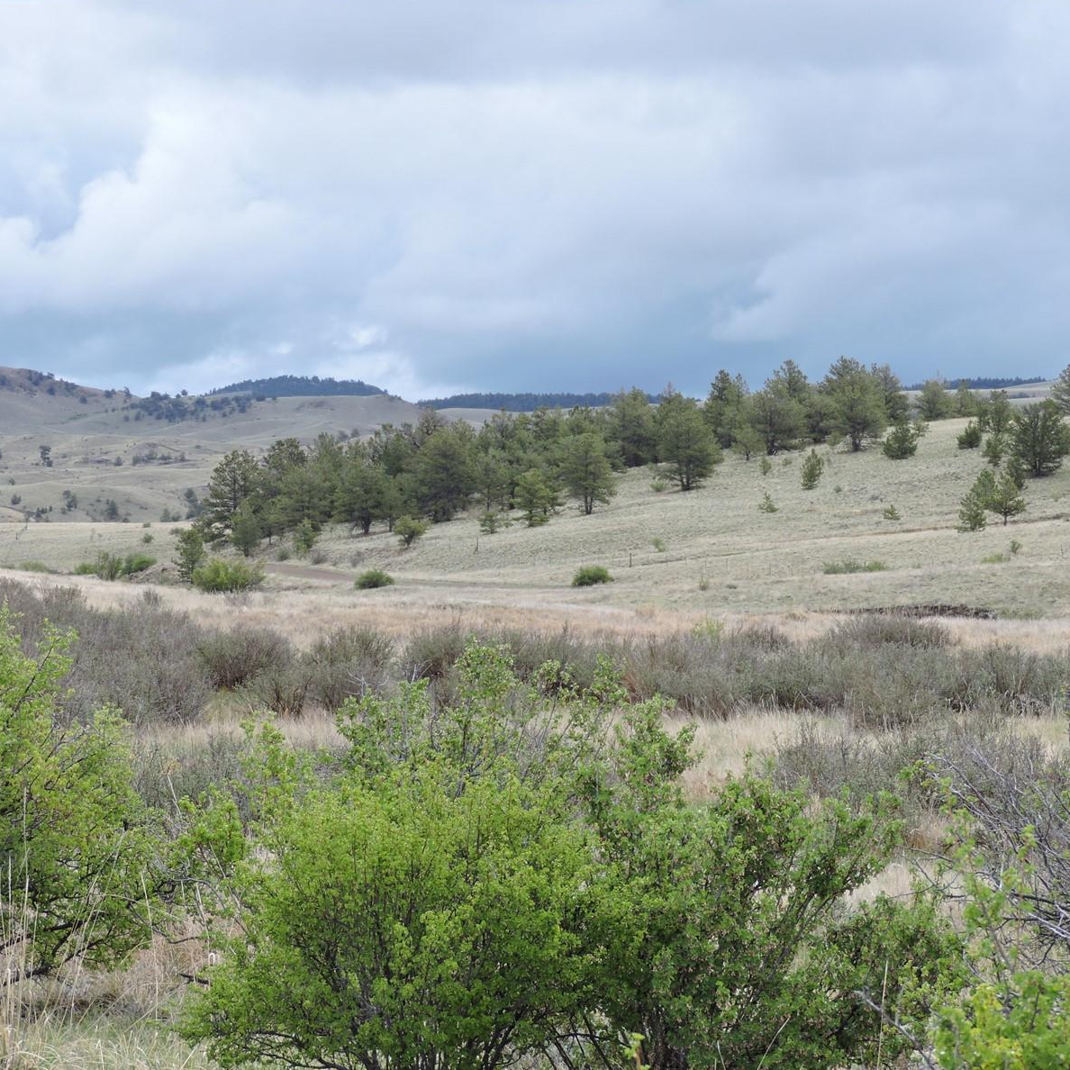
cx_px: 534
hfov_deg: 14.7
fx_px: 4162
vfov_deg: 14.7
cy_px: 534
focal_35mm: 119
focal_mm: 17.8
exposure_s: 1/200
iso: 100
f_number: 4.1
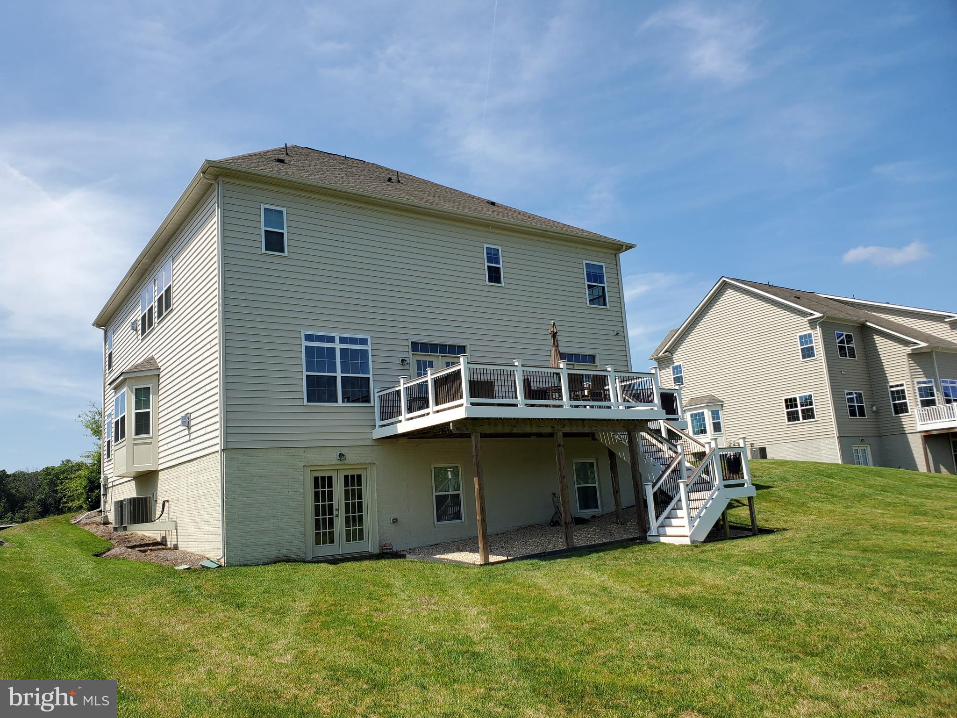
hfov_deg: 67.3
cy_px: 359
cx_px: 478
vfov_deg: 53.1
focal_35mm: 26
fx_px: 719
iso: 50
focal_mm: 4.3
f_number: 2.4
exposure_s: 1/1480
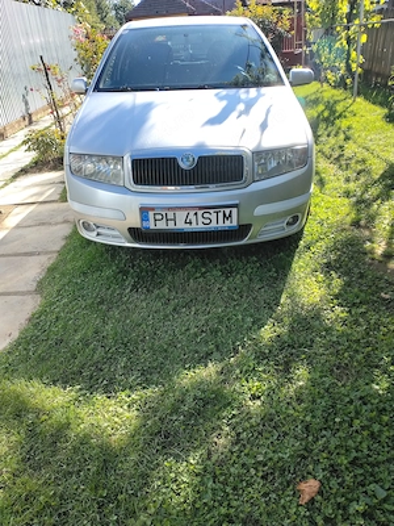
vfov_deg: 65.3
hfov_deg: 51.4
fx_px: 410
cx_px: 197
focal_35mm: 27
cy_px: 263
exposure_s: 1/238
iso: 100
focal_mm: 4.05
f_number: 1.8
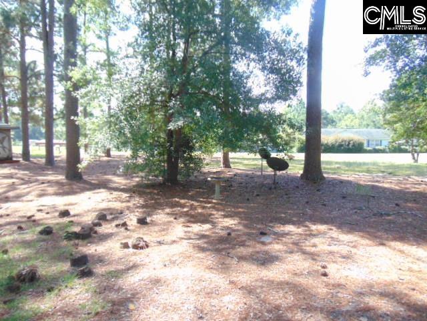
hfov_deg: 69.4
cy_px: 160
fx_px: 308
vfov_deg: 54.9
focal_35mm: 25
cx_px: 214
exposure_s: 1/500
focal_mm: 4.5
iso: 400
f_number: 3
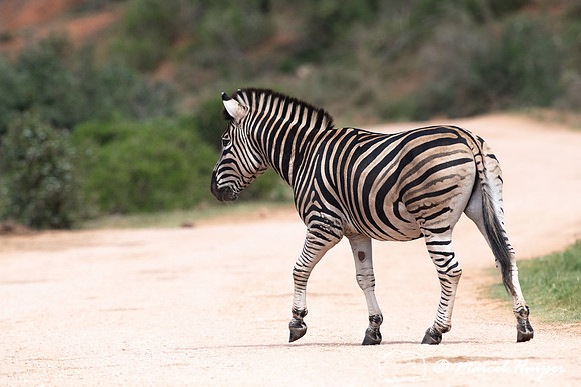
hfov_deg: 3.0
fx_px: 11109
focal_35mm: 688
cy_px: 194
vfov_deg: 2.0
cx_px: 290
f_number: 9
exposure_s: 1/2500
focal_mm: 600
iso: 800
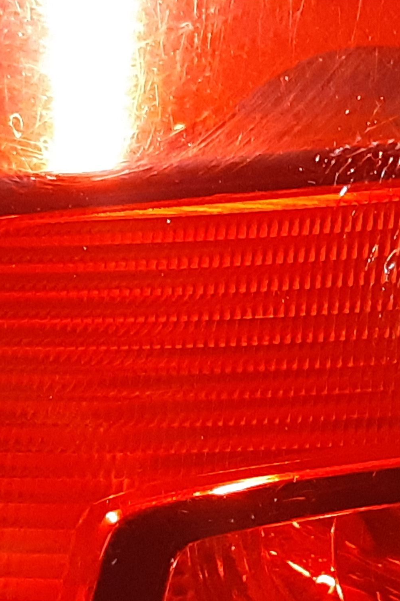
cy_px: 306
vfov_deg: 51.9
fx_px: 617
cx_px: 326
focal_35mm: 37
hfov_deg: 34.7
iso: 400
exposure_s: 1/25
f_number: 1.7
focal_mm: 3.93
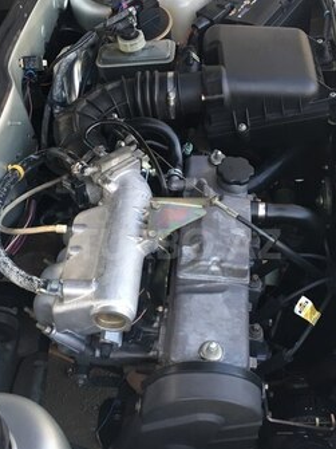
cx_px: 178
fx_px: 557
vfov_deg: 43.8
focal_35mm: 43
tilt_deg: -48.1
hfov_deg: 33.6
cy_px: 244
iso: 25
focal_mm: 4.15
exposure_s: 1/33
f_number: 2.2
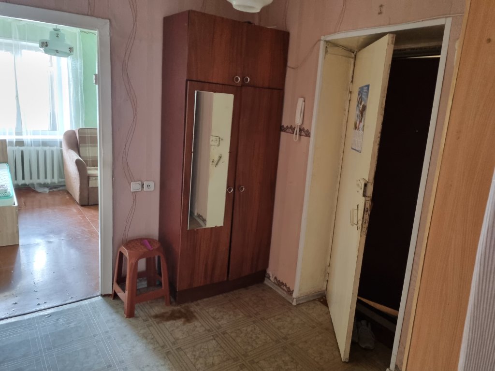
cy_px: 186
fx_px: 372
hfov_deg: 67.3
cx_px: 248
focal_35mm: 26
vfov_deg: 53.1
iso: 640
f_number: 1.8
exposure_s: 1/50
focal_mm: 5.4
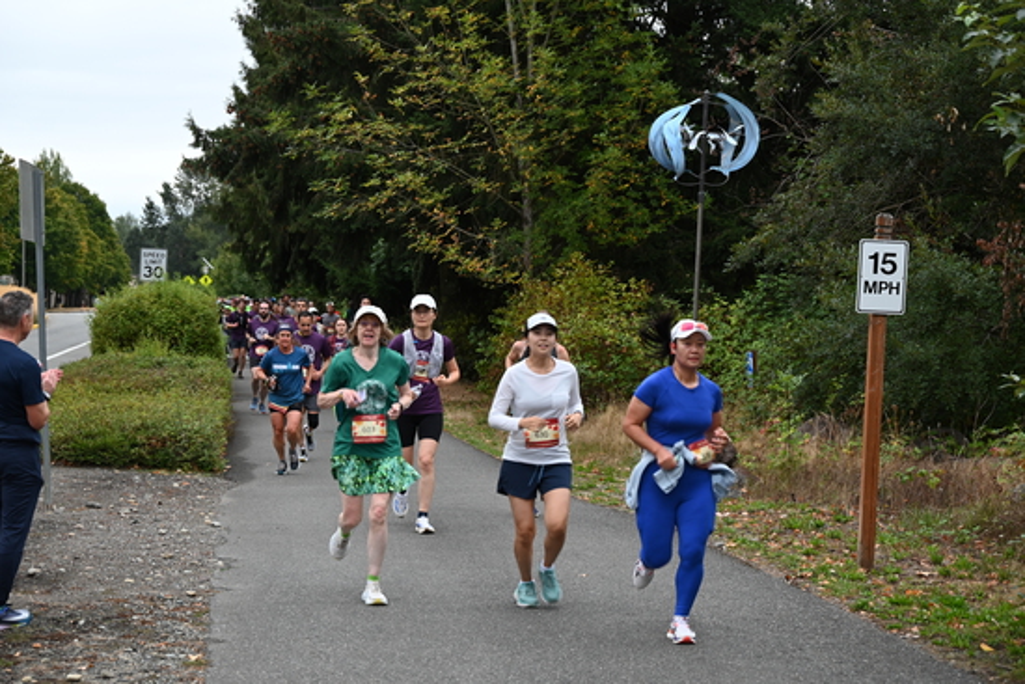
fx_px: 1993
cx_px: 512
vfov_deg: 19.5
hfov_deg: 28.8
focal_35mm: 70
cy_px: 342
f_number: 6
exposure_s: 1/125
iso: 450
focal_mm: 70
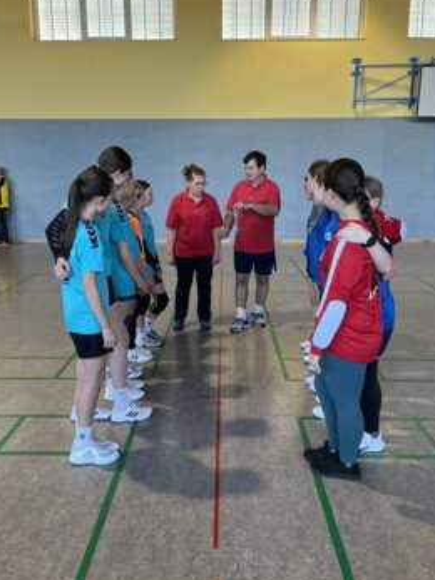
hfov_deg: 46.8
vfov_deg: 60.0
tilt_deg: -12.4
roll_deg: +1.1
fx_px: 503
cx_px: 216
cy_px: 296
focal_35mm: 30
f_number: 1.6
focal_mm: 5.1
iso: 100
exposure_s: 1/121
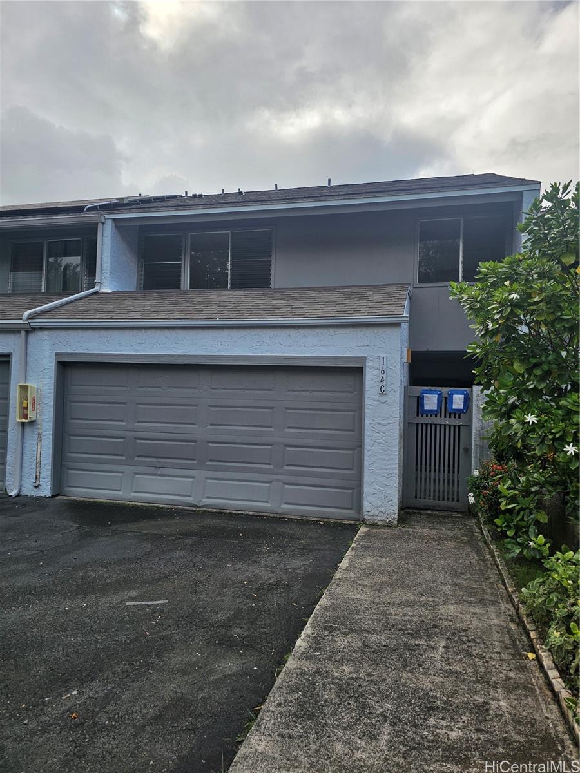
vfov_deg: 73.9
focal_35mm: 23
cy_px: 386
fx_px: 514
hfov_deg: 58.9
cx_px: 290
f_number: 1.7
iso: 10
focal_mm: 6.3
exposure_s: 1/465
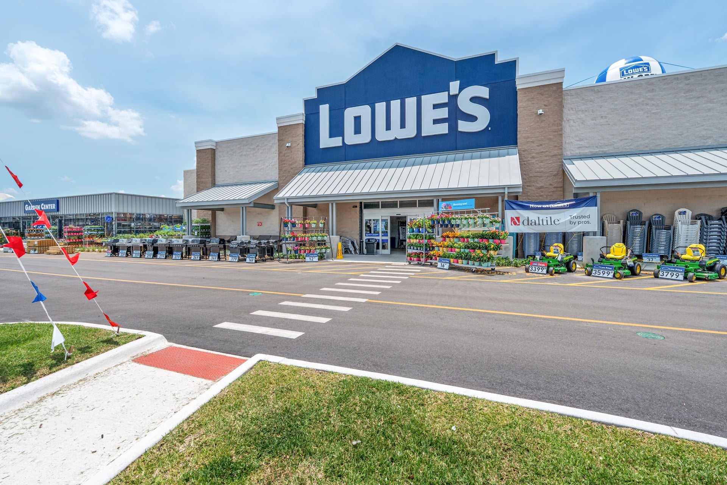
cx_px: 364
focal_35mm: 16
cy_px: 242
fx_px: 323
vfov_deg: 73.7
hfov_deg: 96.7
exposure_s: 1/1250
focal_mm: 16
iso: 400
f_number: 8
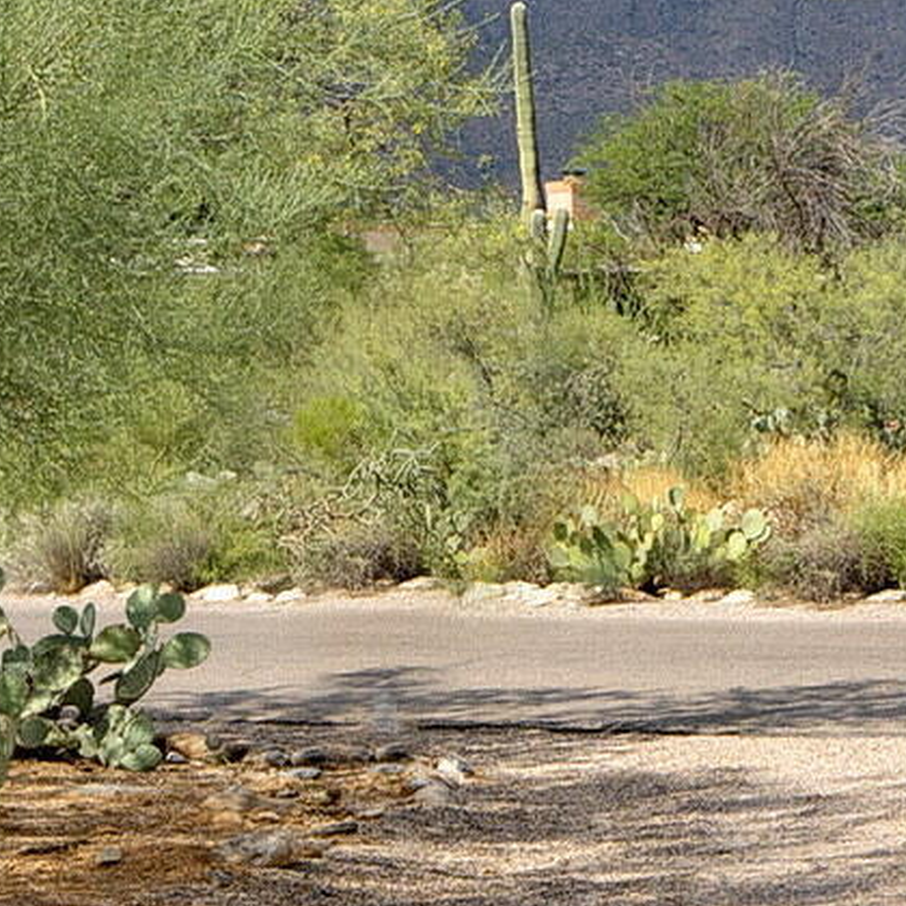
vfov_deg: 12.8
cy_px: 403
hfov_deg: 11.4
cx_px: 1881
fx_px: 4027
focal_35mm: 136
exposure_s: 1/250
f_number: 9
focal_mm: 24
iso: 100
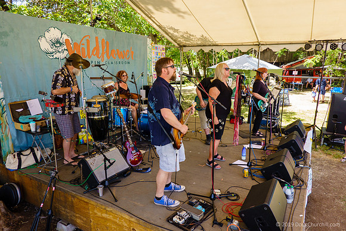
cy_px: 116
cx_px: 173
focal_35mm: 25
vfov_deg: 51.3
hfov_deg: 71.5
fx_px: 240
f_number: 3.2
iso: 125
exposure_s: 1/160
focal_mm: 9.36
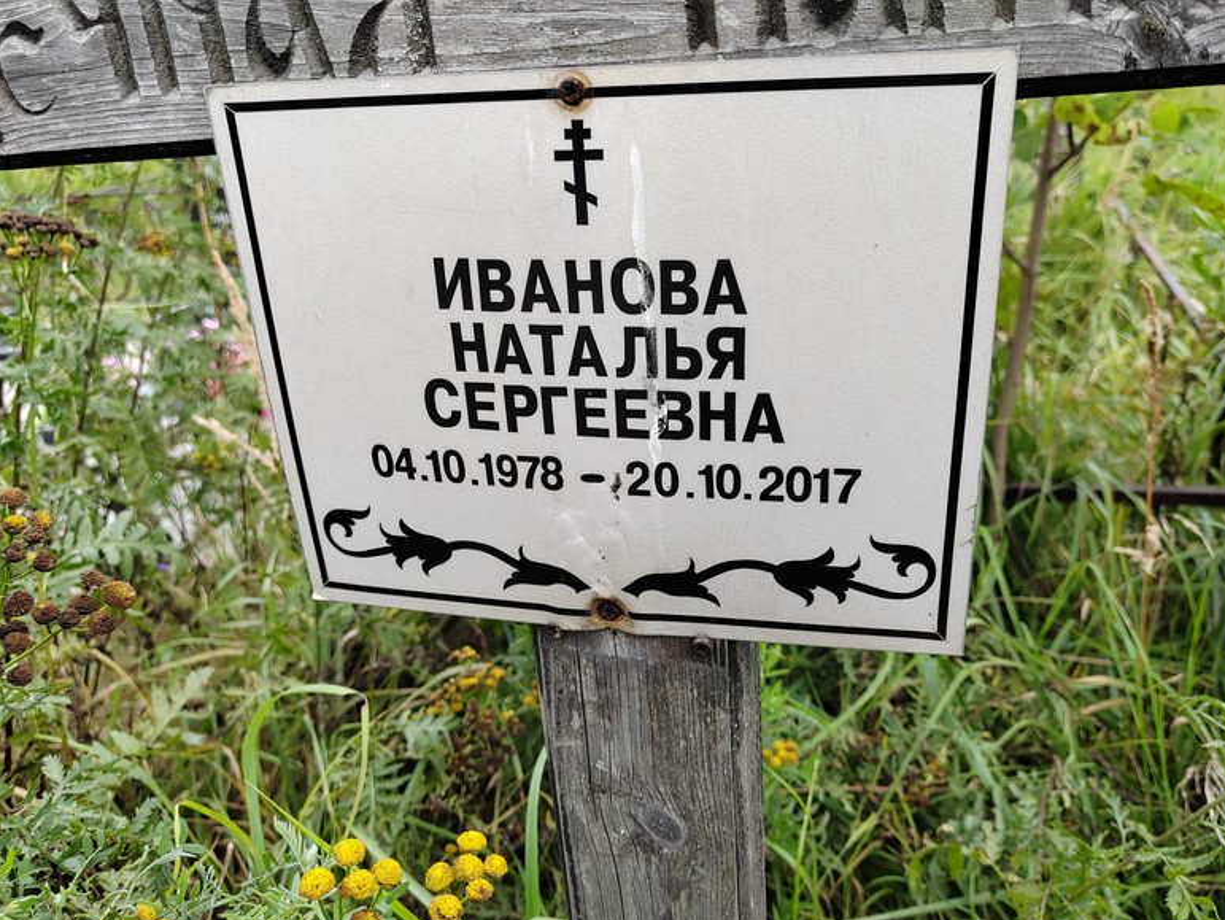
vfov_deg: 49.8
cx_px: 634
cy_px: 464
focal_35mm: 28
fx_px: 991
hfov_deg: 63.4
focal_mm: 5.52
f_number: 1.9
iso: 125
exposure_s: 1/280
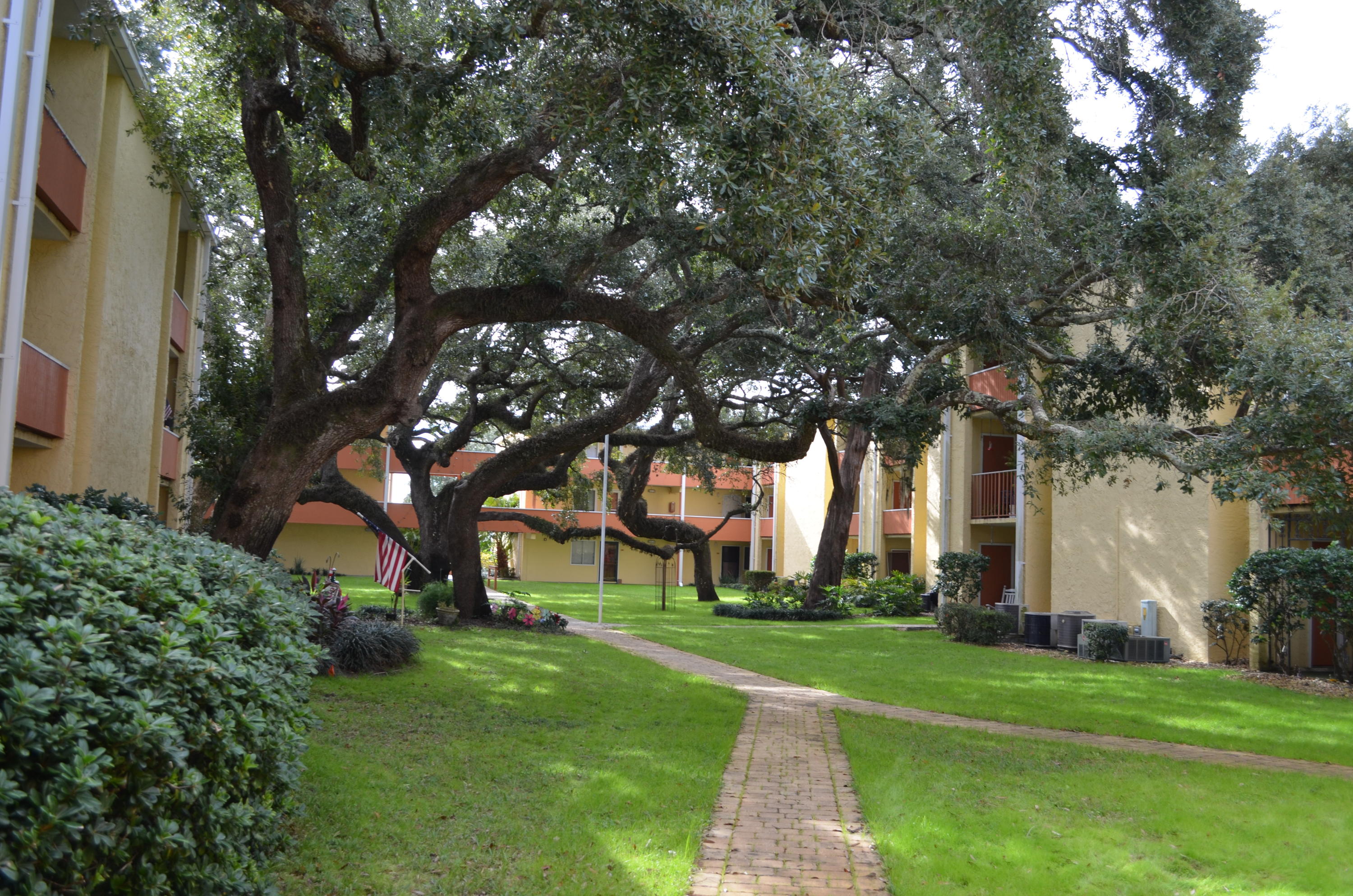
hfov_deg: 57.3
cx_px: 676
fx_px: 1238
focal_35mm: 33
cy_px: 448
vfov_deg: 39.8
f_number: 5.6
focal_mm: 22
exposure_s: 1/125
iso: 200
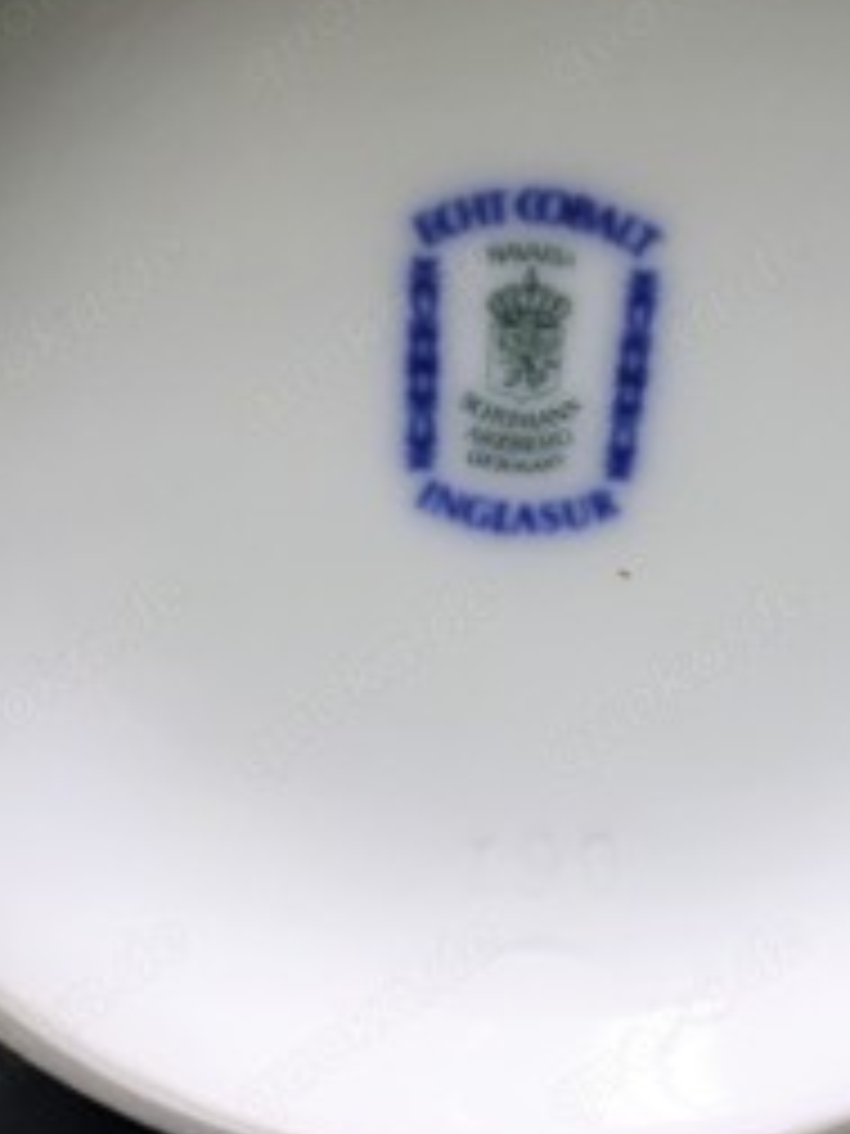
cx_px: 531
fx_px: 1506
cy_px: 400
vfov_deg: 40.8
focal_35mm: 46
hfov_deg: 31.4
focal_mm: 4.15
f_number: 2.2
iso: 160
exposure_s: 1/33
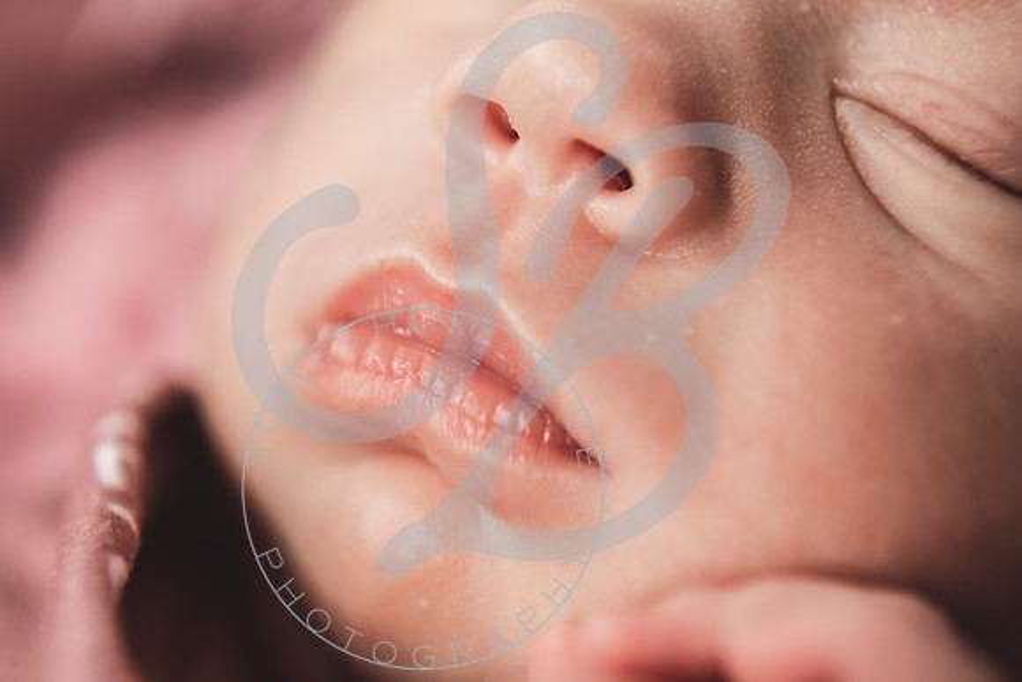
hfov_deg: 28.8
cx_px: 511
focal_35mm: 70
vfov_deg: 19.5
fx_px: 1988
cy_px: 341
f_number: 5.6
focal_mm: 70
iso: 500
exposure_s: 1/125
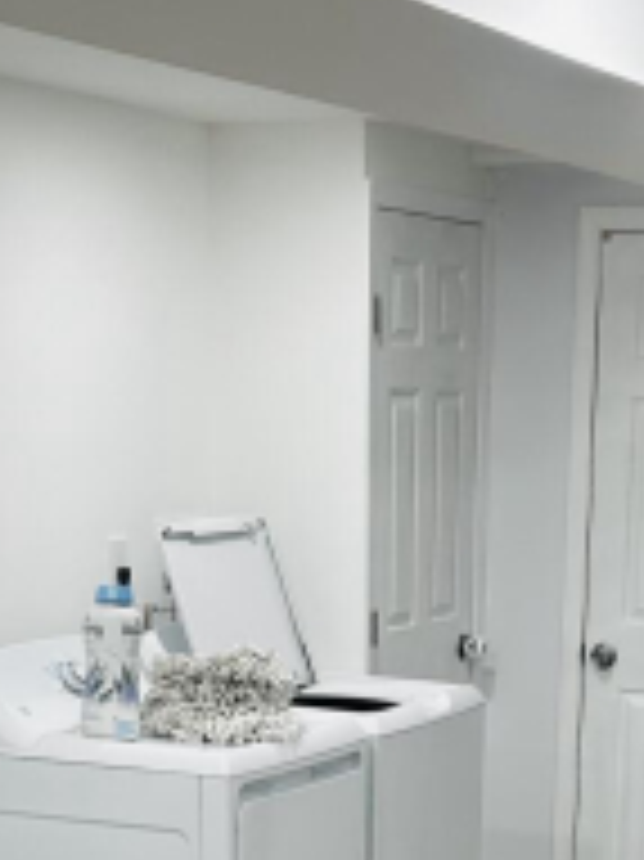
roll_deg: -0.5
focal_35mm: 91
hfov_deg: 16.2
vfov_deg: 19.9
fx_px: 2260
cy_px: 1092
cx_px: 405
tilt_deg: -17.4
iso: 80
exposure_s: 1/120
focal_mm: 5.7
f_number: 1.5
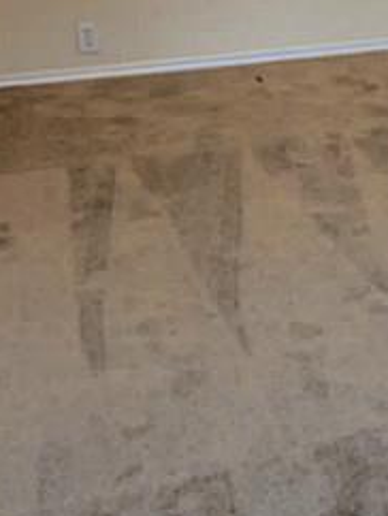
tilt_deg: -16.2
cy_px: 32
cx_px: 593
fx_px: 1373
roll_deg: +0.7
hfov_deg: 14.9
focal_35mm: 92
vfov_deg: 20.8
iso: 125
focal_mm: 4.15
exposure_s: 1/33
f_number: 2.2
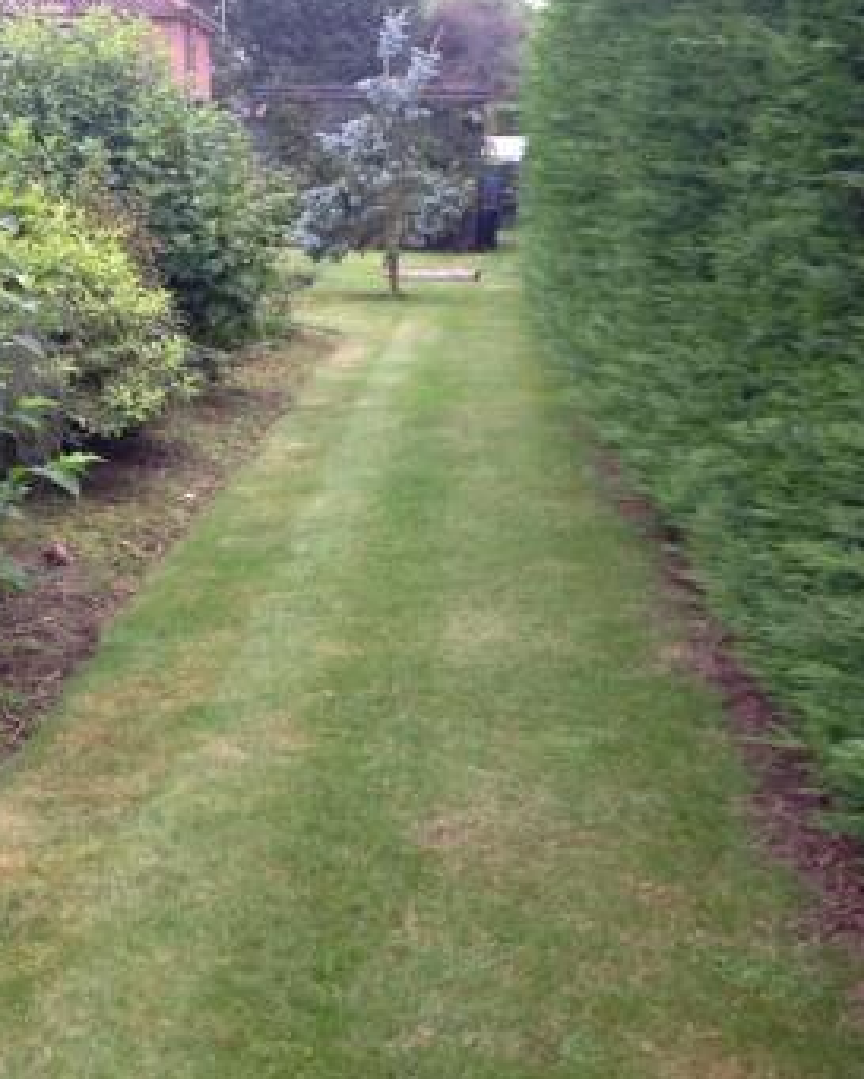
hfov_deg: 27.1
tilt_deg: -14.6
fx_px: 1757
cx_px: 176
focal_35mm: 55
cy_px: 524
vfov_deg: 34.1
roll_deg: -0.9
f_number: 2.4
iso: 64
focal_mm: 4.12
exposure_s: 1/20
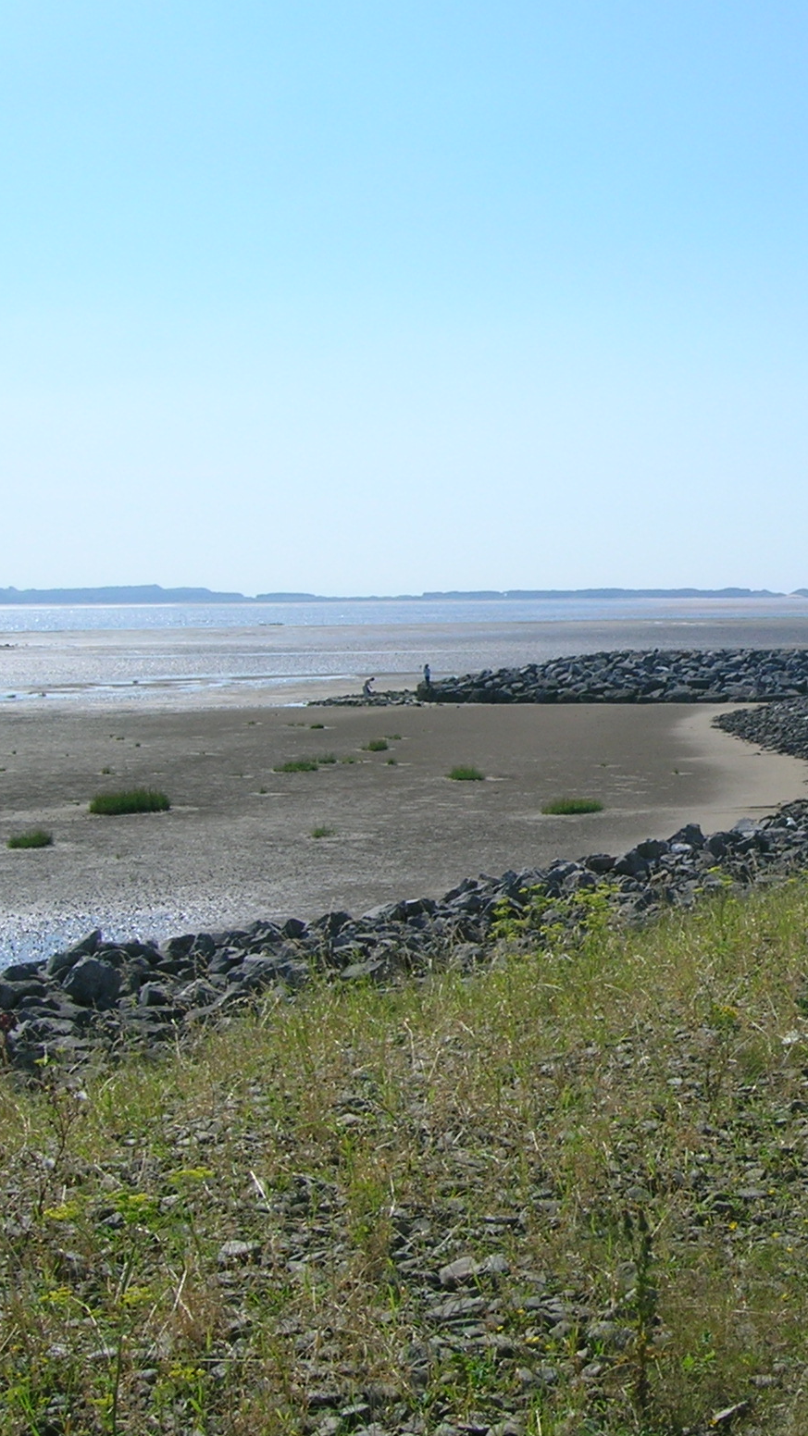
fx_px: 2323
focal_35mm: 61
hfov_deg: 19.2
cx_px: 804
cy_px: 716
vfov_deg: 34.4
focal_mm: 6.4
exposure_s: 1/568
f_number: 5
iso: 50
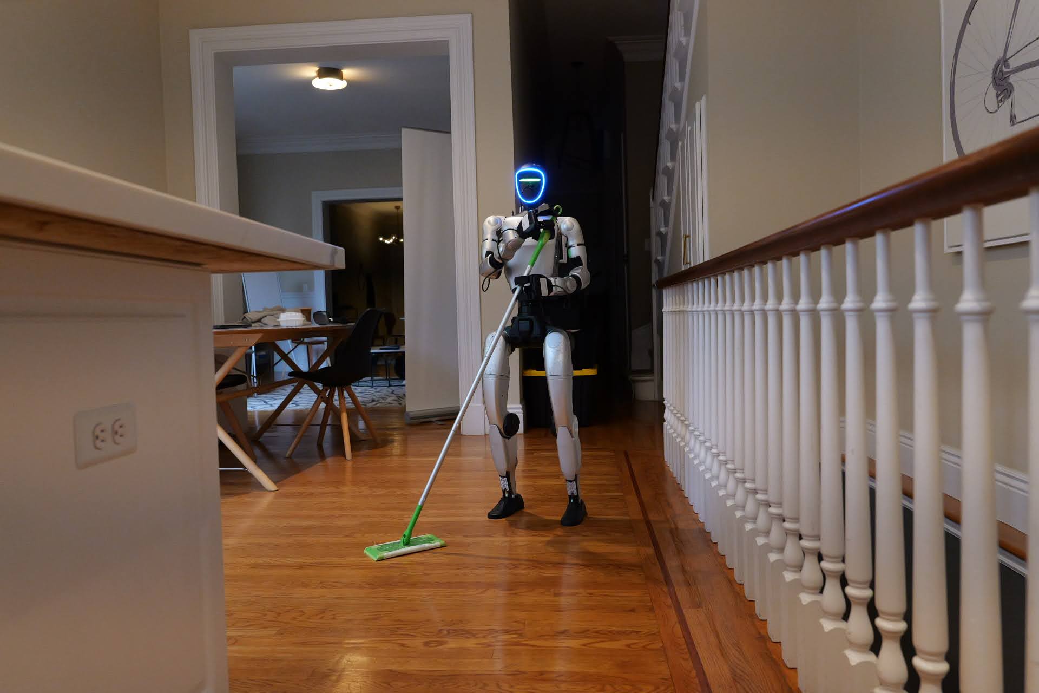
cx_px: 520
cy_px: 346
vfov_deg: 53.1
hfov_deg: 73.7
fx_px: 693
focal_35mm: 24
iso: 8000
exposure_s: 1/250
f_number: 4
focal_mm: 24
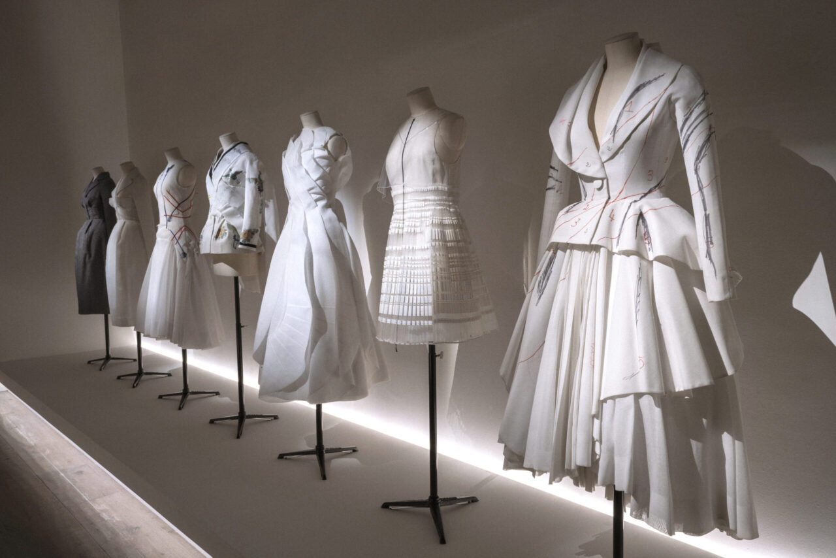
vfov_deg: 45.0
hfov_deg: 63.6
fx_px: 674
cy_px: 279
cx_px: 418
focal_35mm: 29
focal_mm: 29
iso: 200
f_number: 11
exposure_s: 3.2
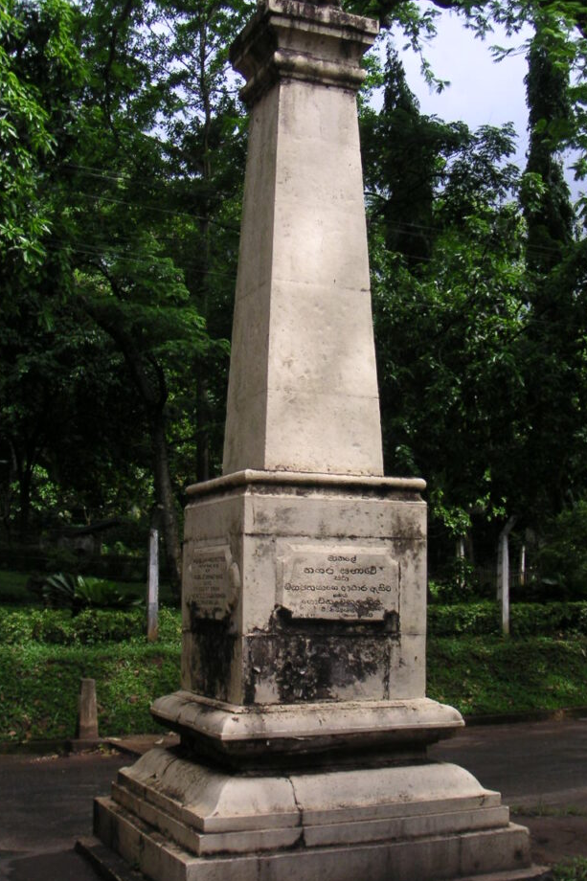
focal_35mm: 44
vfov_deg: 44.5
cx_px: 323
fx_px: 1076
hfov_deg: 30.5
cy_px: 449
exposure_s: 1/500
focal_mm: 6
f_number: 2.8
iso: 50
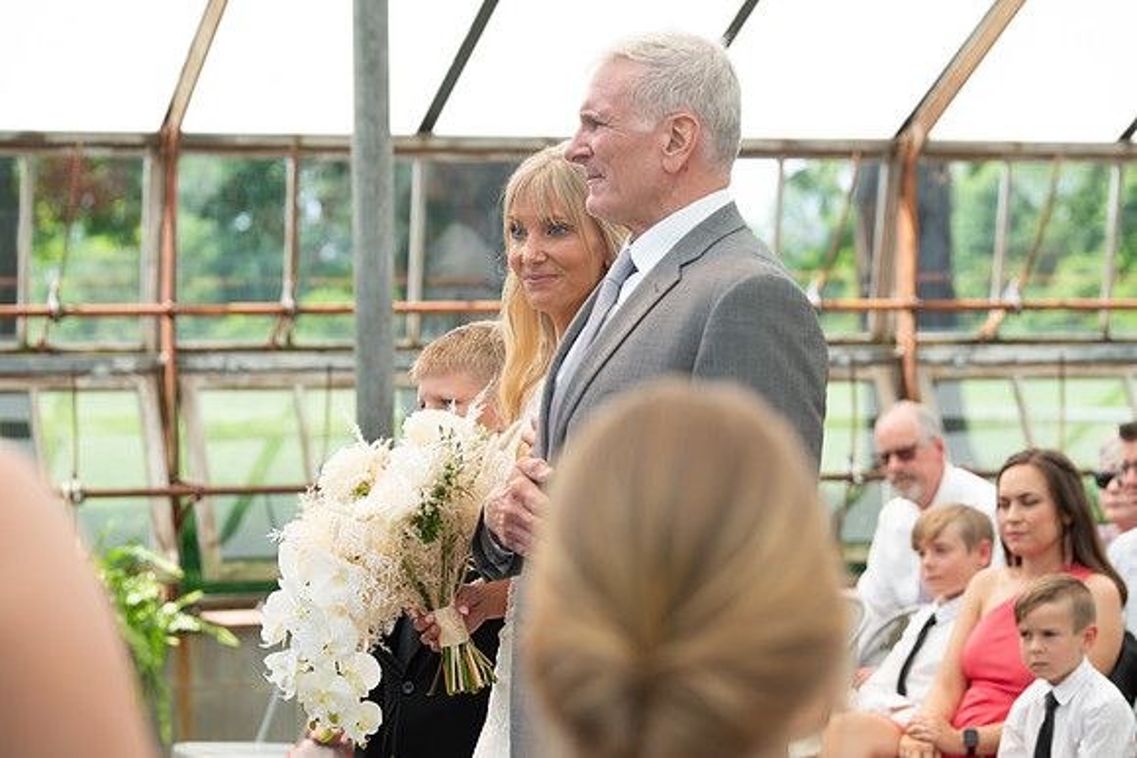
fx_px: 3553
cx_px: 568
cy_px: 379
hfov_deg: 18.2
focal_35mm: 112
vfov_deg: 12.2
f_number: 5
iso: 160
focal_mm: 110
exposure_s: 1/250
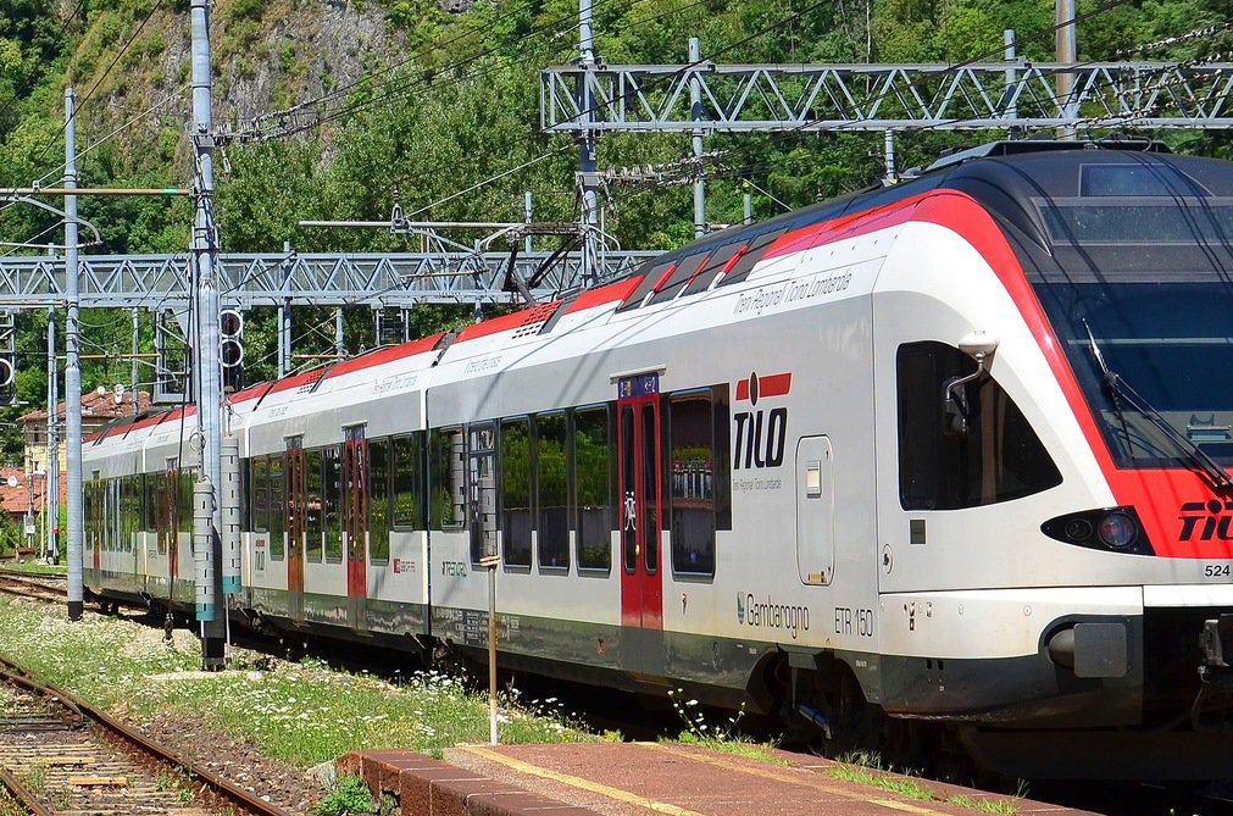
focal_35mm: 114
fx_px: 3895
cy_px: 177
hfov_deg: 17.9
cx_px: 411
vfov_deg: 11.9
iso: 320
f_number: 5
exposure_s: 1/2000
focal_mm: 40
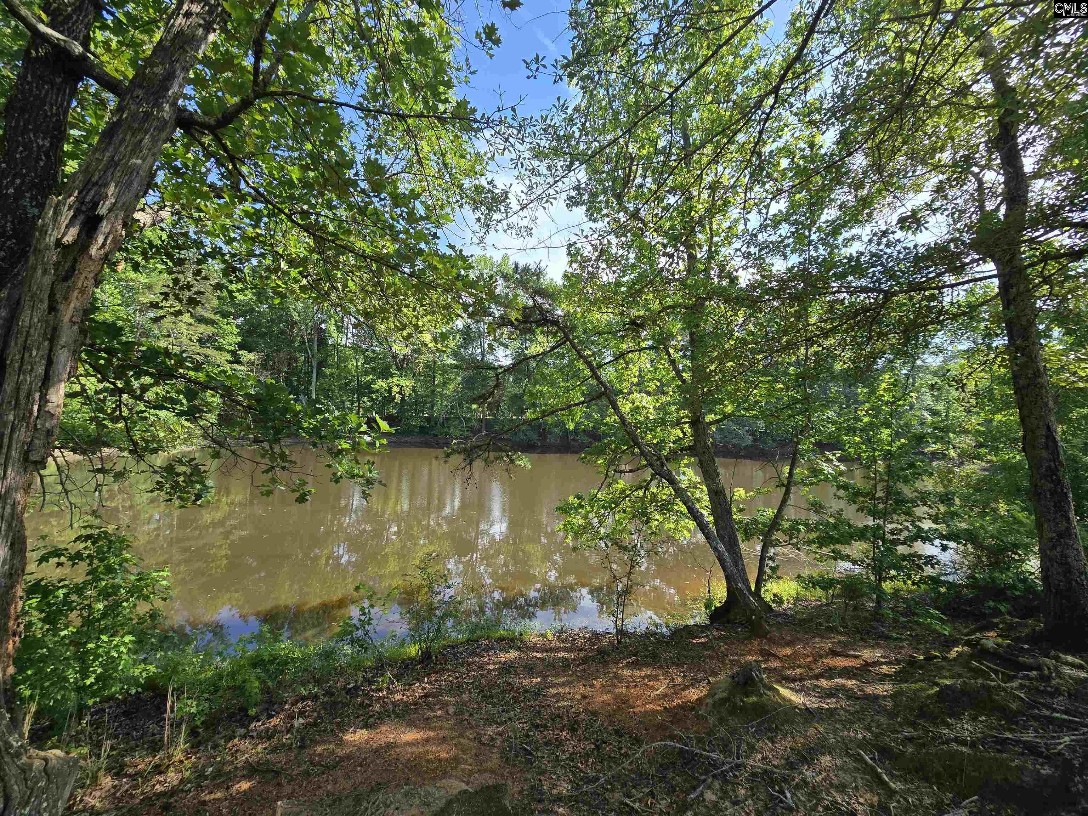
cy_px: 408
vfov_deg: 89.9
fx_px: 409
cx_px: 544
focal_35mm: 13
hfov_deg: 106.2
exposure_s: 1/973
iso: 50
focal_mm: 2.2
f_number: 2.2
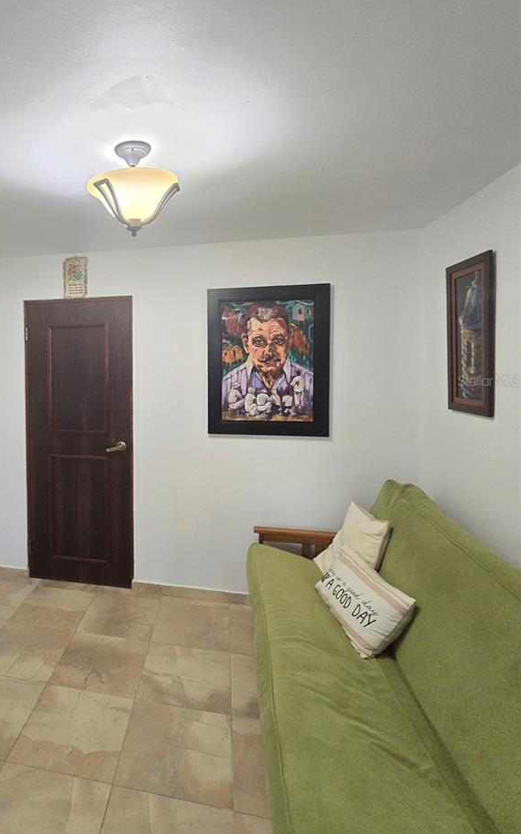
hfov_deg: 60.4
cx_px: 113
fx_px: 409
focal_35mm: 18
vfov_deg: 90.9
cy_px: 380
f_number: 2.2
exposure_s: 1/60
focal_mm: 2.2
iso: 640
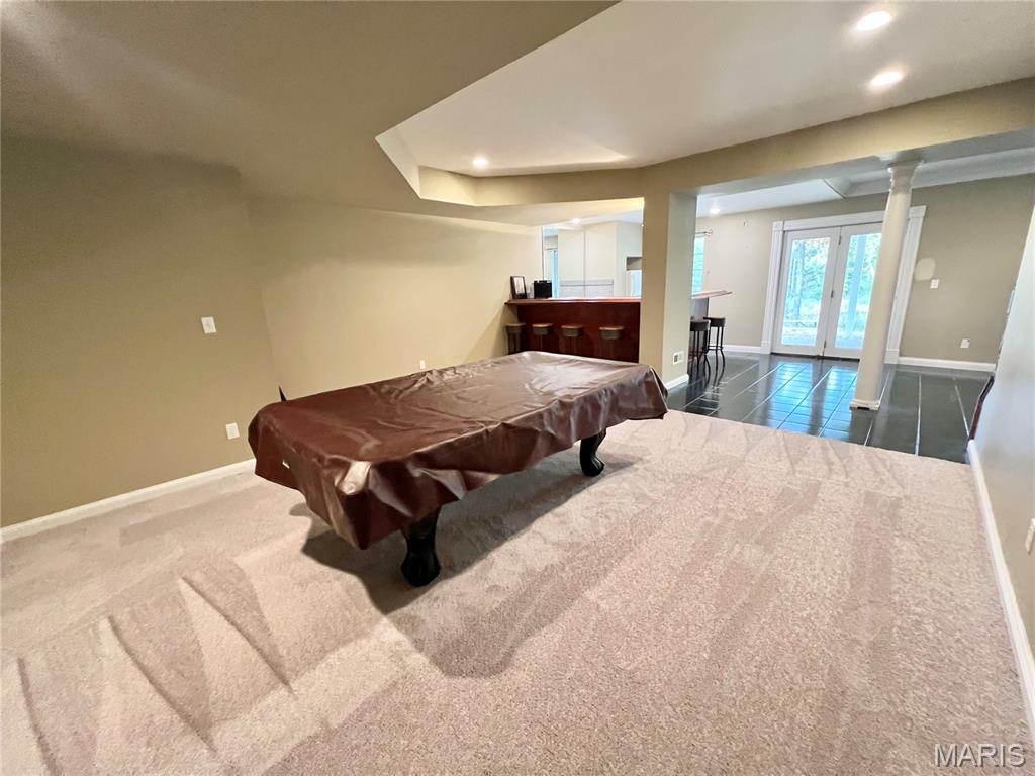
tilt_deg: -16.1
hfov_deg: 106.2
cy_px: 388
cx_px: 518
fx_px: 389
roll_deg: +2.0
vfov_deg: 89.9
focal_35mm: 13
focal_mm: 1.57
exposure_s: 1/60
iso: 800
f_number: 1.8
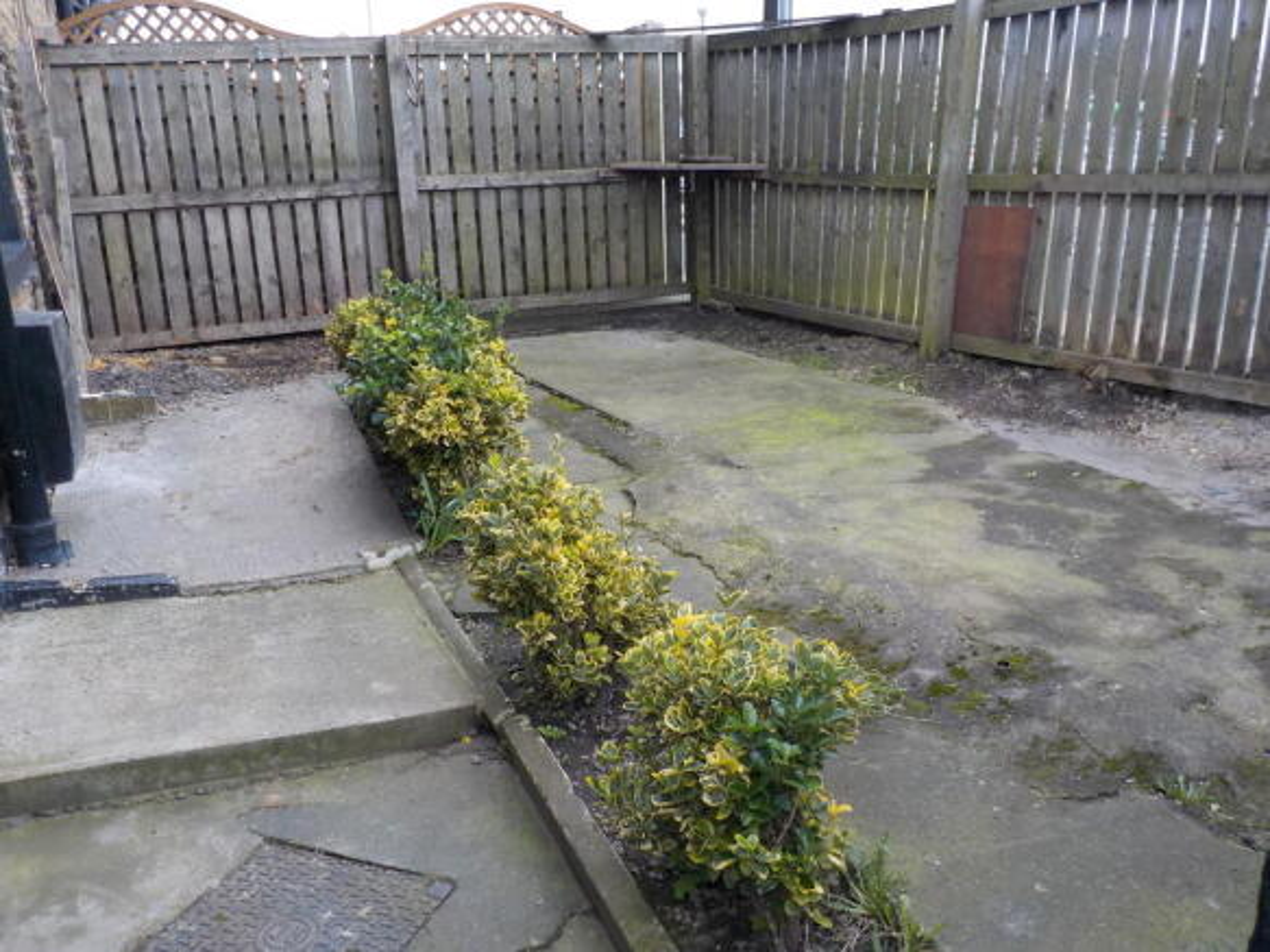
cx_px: 635
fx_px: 1100
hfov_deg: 60.0
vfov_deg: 46.8
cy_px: 476
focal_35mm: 30
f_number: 3.3
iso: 125
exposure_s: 1/125
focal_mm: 4.1
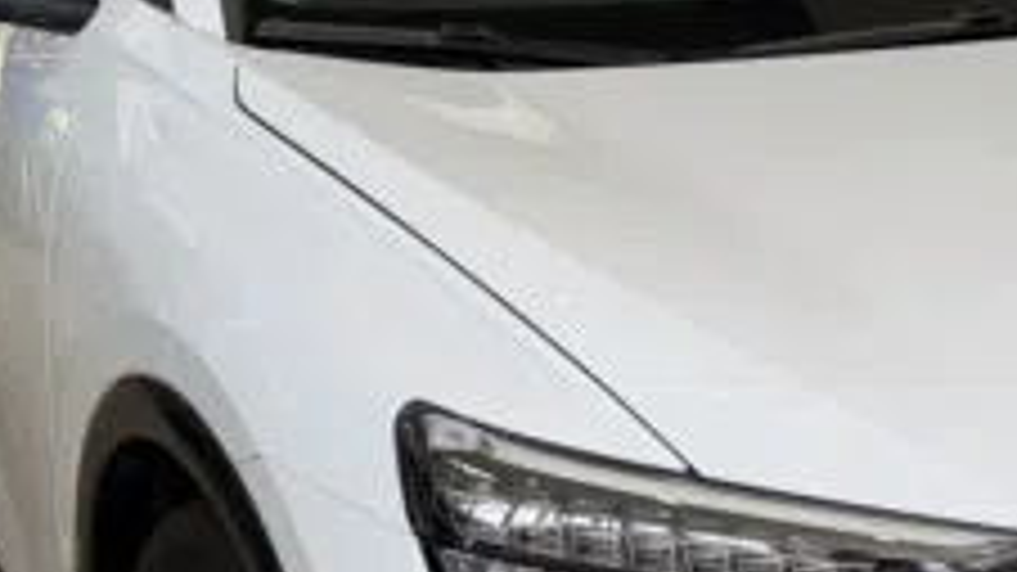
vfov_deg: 16.1
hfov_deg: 28.2
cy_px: 536
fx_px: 1995
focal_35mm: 74
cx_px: 765
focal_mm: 6.76
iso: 50
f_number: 1.78
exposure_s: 1/121
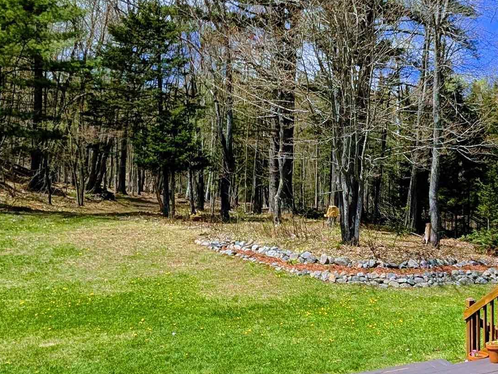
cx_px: 459
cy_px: 152
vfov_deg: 41.6
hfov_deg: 47.8
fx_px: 489
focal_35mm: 34
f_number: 1.7
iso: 47
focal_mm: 2.02
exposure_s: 1/3663
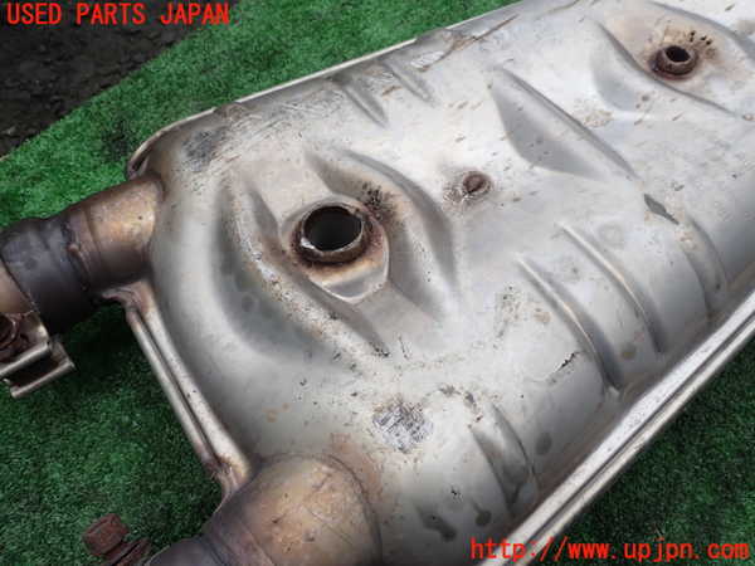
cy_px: 283
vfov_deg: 46.8
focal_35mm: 30
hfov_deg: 60.0
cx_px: 378
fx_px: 654
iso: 100
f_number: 3.2
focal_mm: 5.4
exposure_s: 1/800
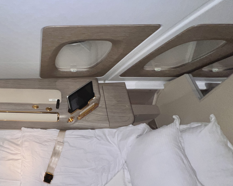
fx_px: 172
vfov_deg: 55.5
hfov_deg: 61.7
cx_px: 42
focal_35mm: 25
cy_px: 125
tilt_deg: -60.7
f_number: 1.8
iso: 80
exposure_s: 1/57
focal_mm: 1.57
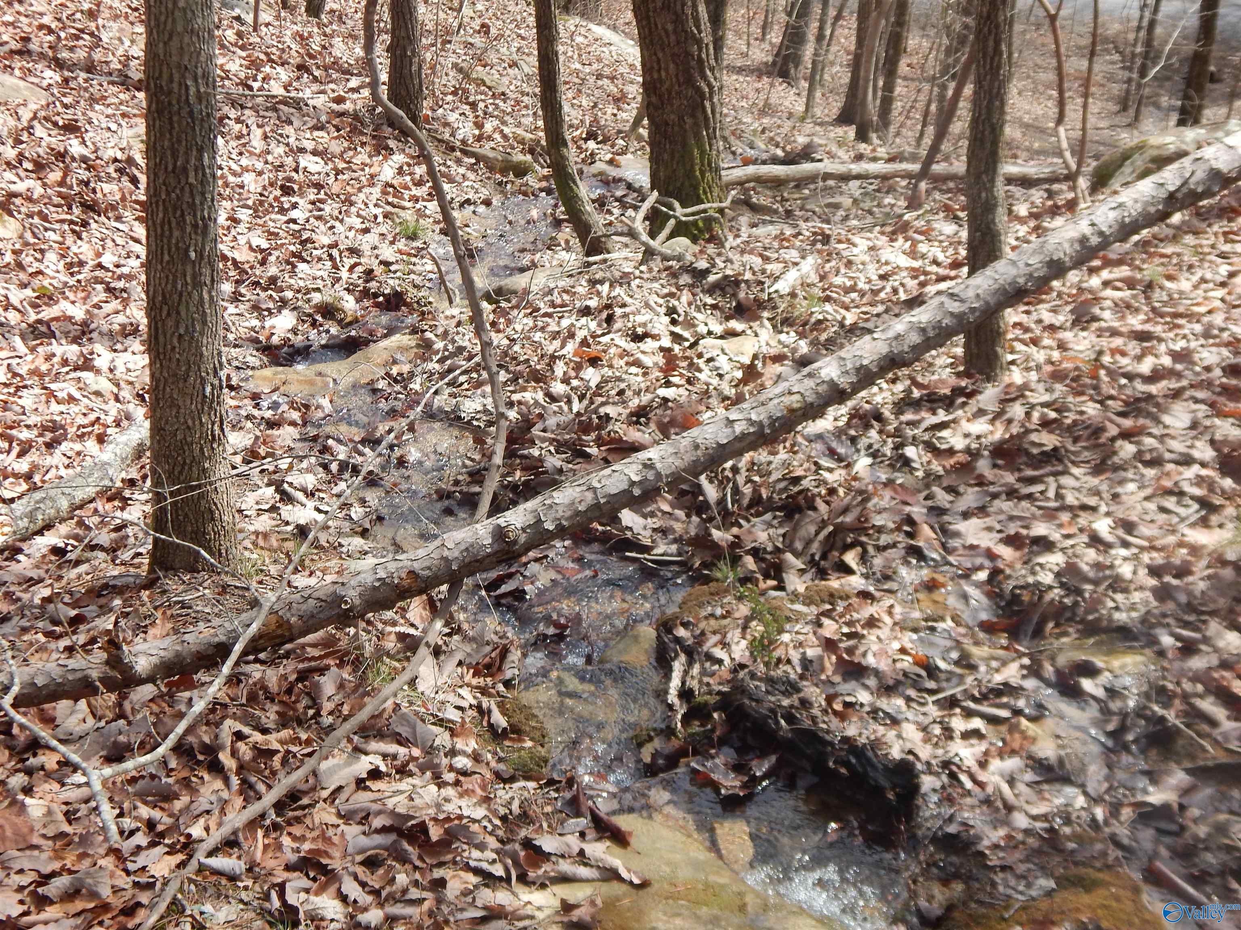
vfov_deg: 27.0
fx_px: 1936
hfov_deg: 35.5
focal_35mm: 54
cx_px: 620
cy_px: 465
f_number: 3.8
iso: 125
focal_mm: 9.7
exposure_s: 1/320
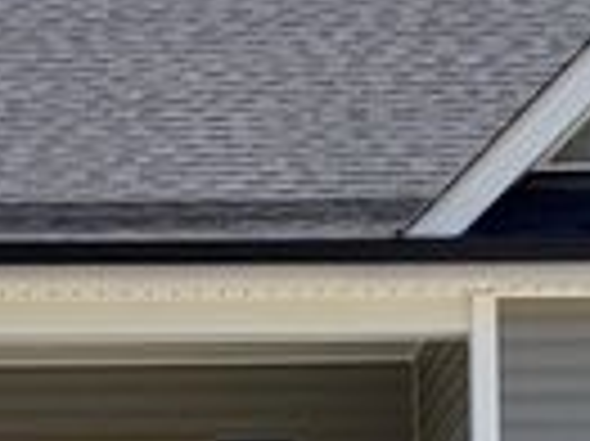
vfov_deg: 7.1
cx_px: 180
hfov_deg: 9.7
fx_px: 3474
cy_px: 698
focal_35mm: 204
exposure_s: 1/3448
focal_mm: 5.96
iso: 50
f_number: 1.6
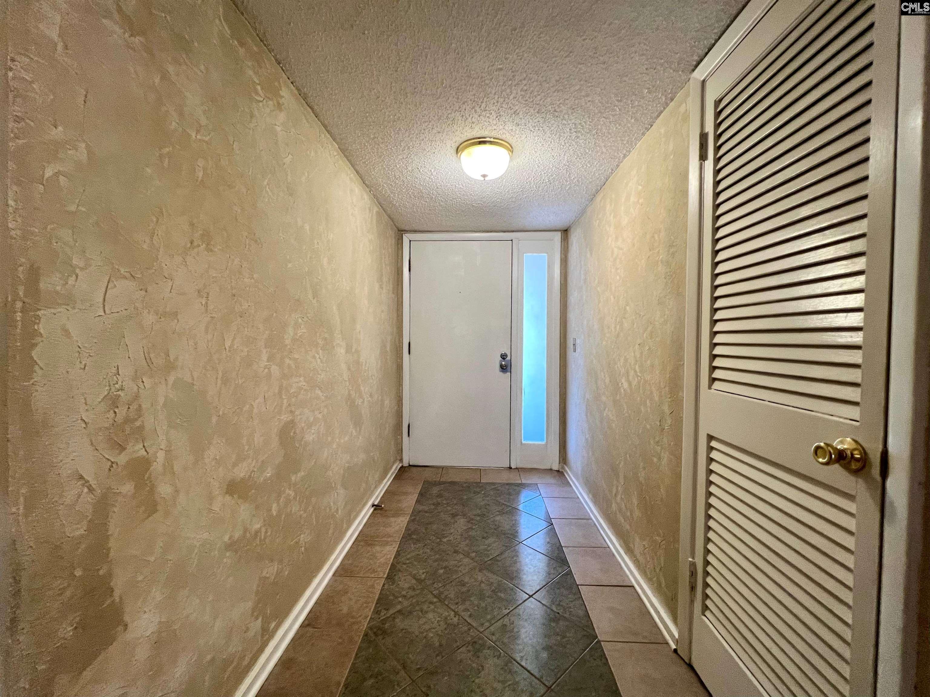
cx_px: 465
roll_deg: -0.1
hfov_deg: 106.2
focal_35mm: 13
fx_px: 349
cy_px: 348
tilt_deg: -2.8
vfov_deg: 89.9
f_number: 1.8
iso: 200
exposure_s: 1/60
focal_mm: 1.57
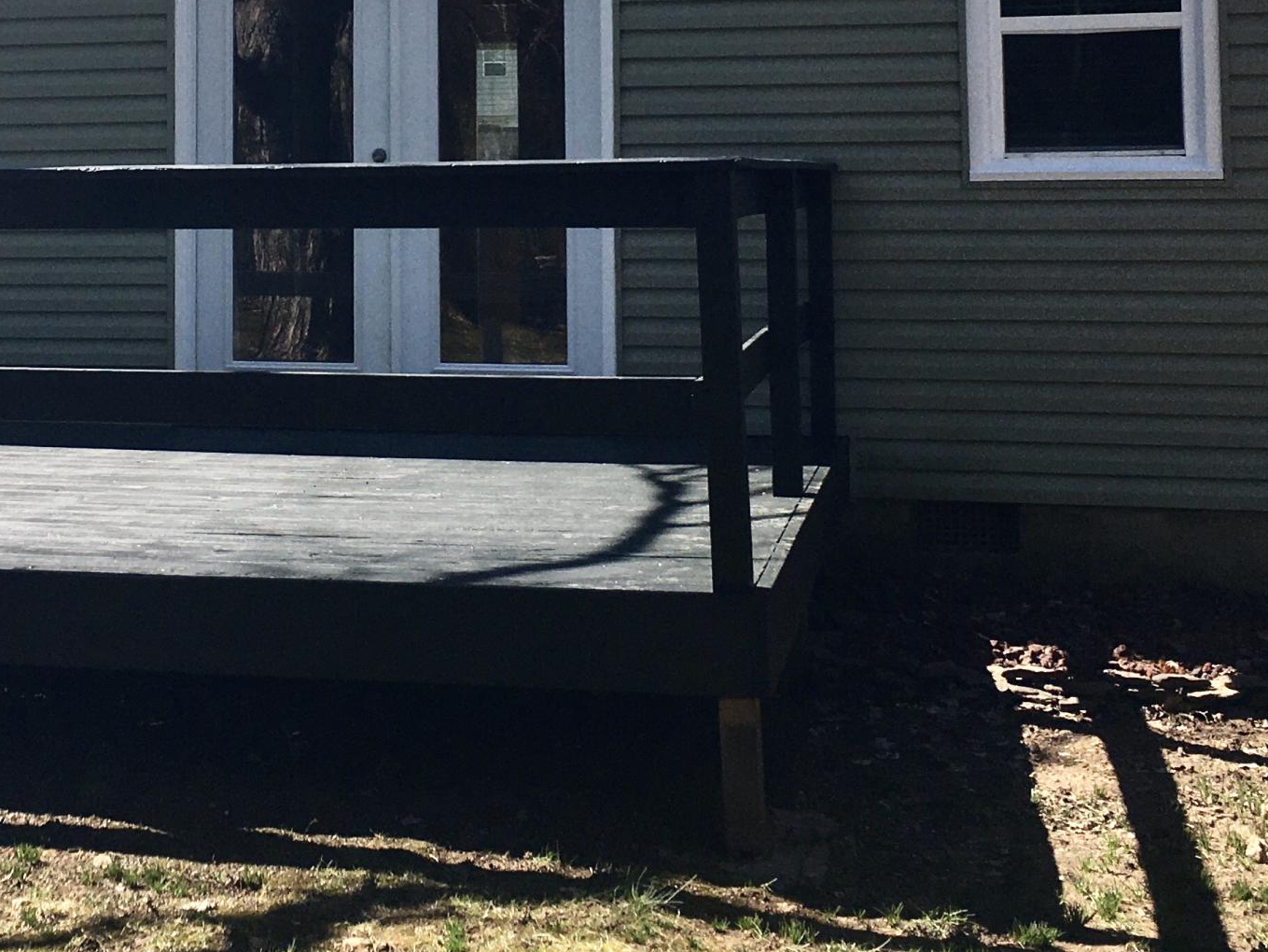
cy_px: 70
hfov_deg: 30.0
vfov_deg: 22.3
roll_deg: -1.0
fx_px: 2345
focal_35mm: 64
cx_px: 395
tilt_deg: +4.0
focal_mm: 4.15
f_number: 2.2
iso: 25
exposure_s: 1/1131
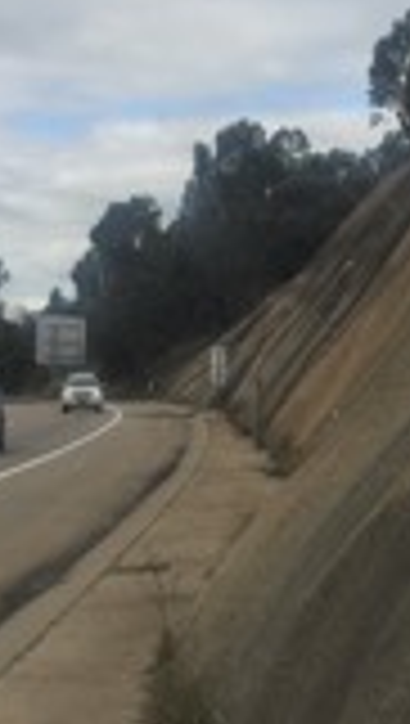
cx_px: 356
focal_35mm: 102
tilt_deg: -2.2
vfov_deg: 20.9
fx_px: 1964
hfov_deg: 11.8
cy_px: 454
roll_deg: -2.5
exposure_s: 1/1980
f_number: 2.2
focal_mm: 4.15
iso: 32
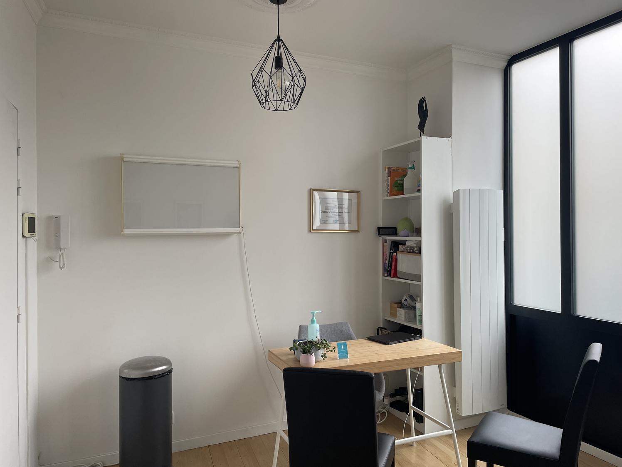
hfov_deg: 67.3
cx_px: 311
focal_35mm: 26
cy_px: 234
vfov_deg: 53.1
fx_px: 467
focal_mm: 4.2
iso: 80
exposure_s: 1/121
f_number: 1.6
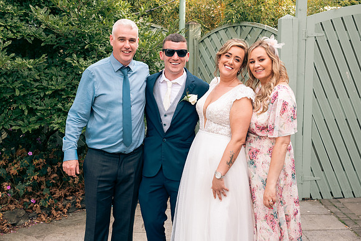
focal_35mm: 56
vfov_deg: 24.2
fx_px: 562
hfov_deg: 35.6
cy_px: 120
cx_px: 180
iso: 160
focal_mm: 56
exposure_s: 1/160
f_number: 6.3
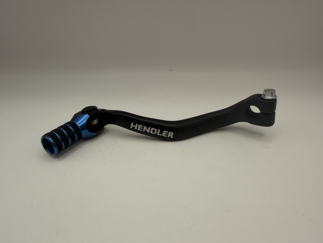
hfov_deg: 69.4
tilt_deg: -29.5
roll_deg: -0.9
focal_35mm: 25
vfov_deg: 54.9
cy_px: 122
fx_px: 233
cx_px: 162
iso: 40
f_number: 2.2
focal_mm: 2.22
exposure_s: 1/507
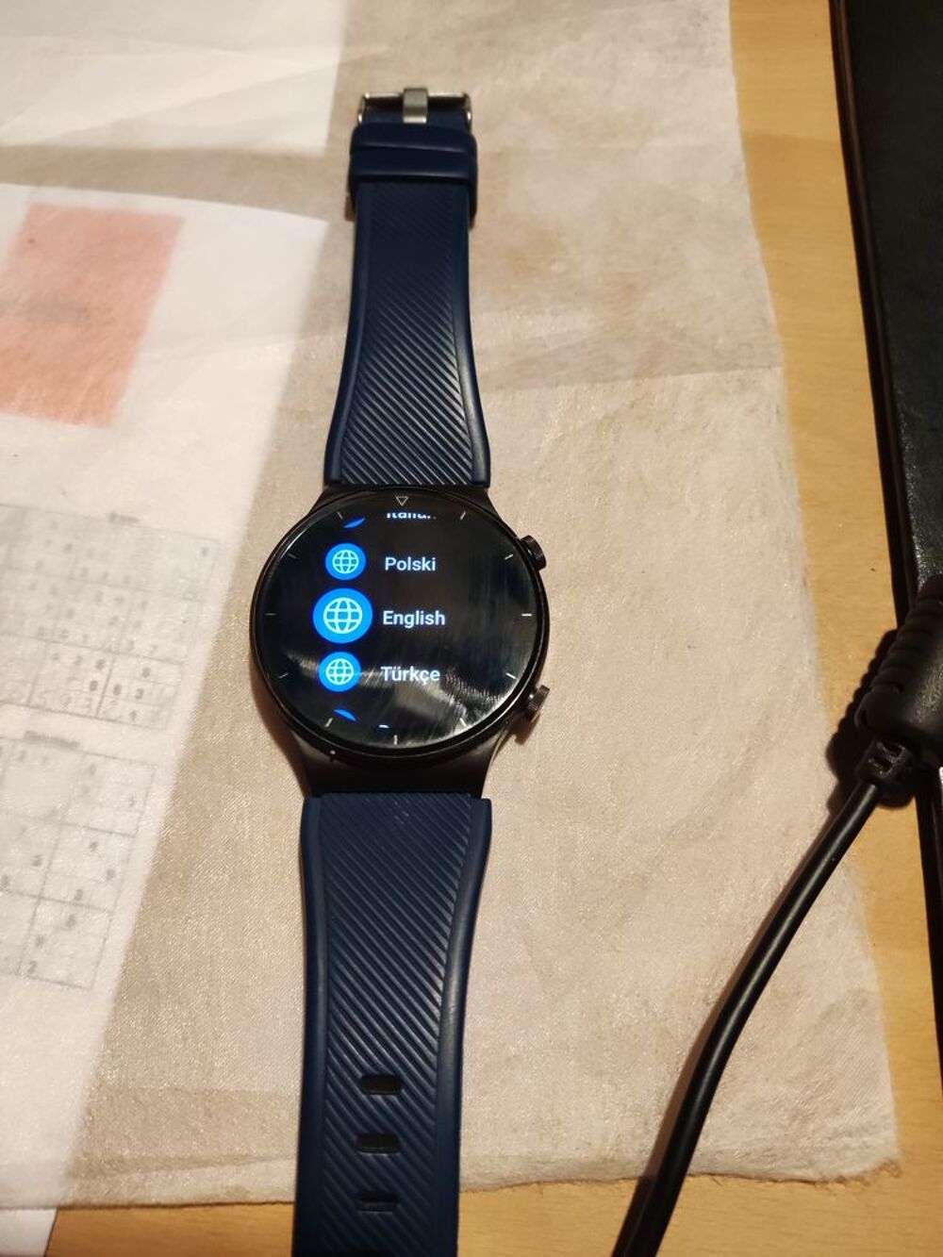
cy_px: 628
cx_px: 472
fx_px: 944
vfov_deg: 67.3
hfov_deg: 53.1
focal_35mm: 26
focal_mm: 4.74
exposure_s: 1/50
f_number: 1.79
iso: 518
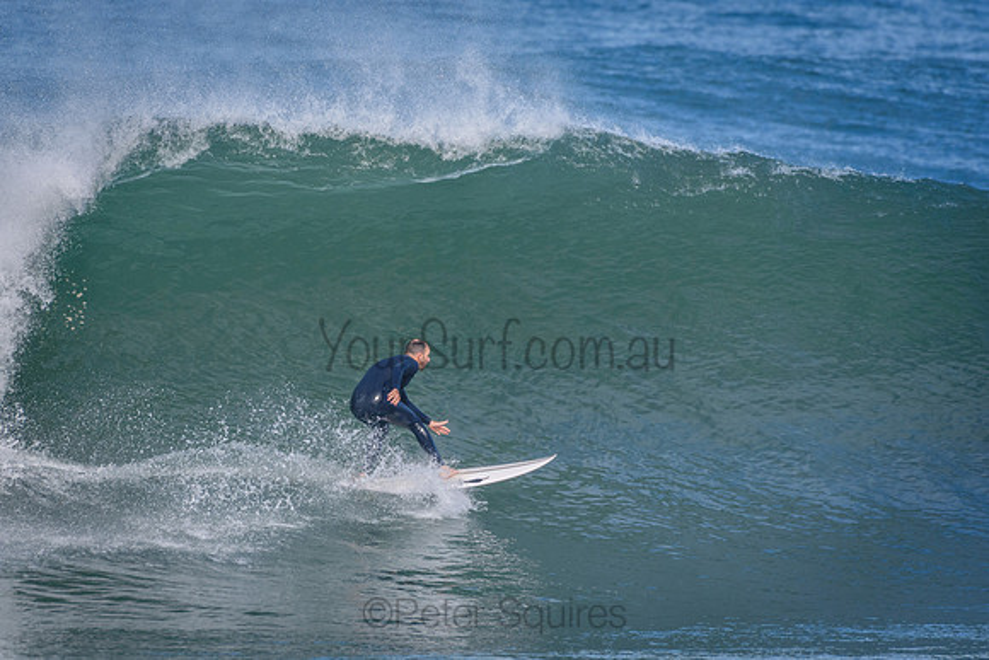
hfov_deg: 2.7
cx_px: 494
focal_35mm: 750
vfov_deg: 1.8
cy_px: 330
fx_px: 20608
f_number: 5.6
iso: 500
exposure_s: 1/2000
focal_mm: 500
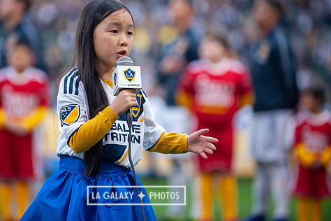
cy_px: 90
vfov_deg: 6.4
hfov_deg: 9.6
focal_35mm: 214
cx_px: 136
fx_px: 1967
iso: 640
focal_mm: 175
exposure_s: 1/640
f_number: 2.8
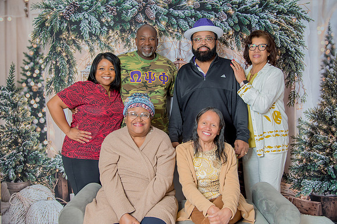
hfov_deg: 53.5
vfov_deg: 37.1
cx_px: 171
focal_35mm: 36
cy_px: 110
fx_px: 334
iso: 100
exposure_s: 1/200
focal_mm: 34
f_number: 4
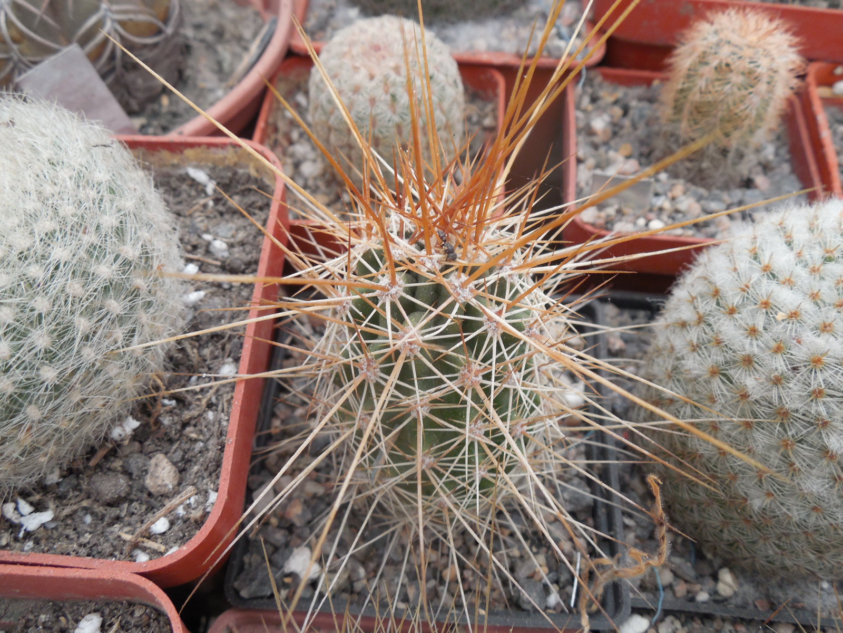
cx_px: 422
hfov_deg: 58.4
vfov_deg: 45.4
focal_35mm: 31
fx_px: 755
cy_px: 316
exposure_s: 1/30
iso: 200
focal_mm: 5.6
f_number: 3.6
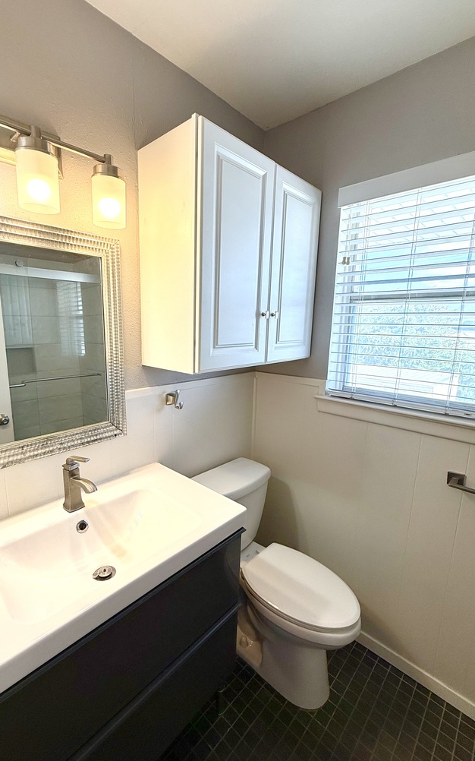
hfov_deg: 70.9
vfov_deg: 97.8
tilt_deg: -9.7
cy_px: 382
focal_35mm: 16
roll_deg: -0.8
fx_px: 331
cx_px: 206
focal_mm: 2.22
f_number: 2.2
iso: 64
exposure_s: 1/120
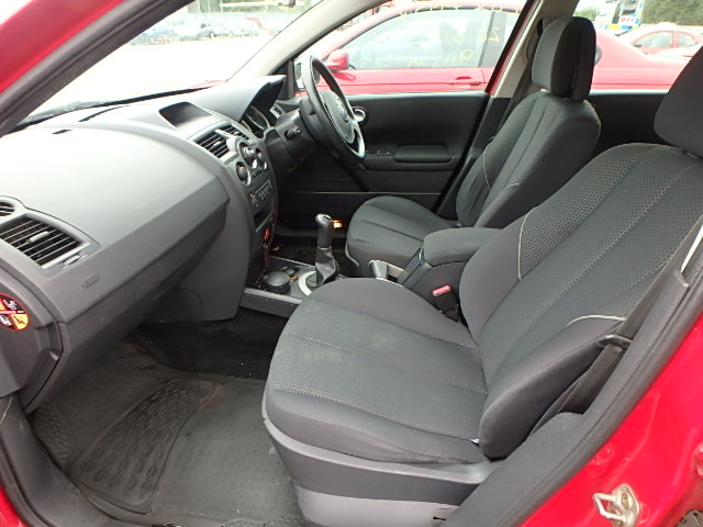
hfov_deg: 79.0
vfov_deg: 63.4
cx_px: 352
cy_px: 264
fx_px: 426
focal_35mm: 21
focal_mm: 3.7
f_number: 3.5
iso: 125
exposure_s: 1/60
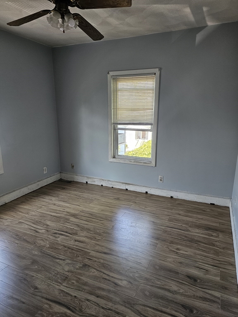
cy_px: 158
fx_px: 211
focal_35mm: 23
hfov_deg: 58.9
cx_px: 119
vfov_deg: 73.9
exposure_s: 1/120
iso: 160
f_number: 1.7
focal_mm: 6.3
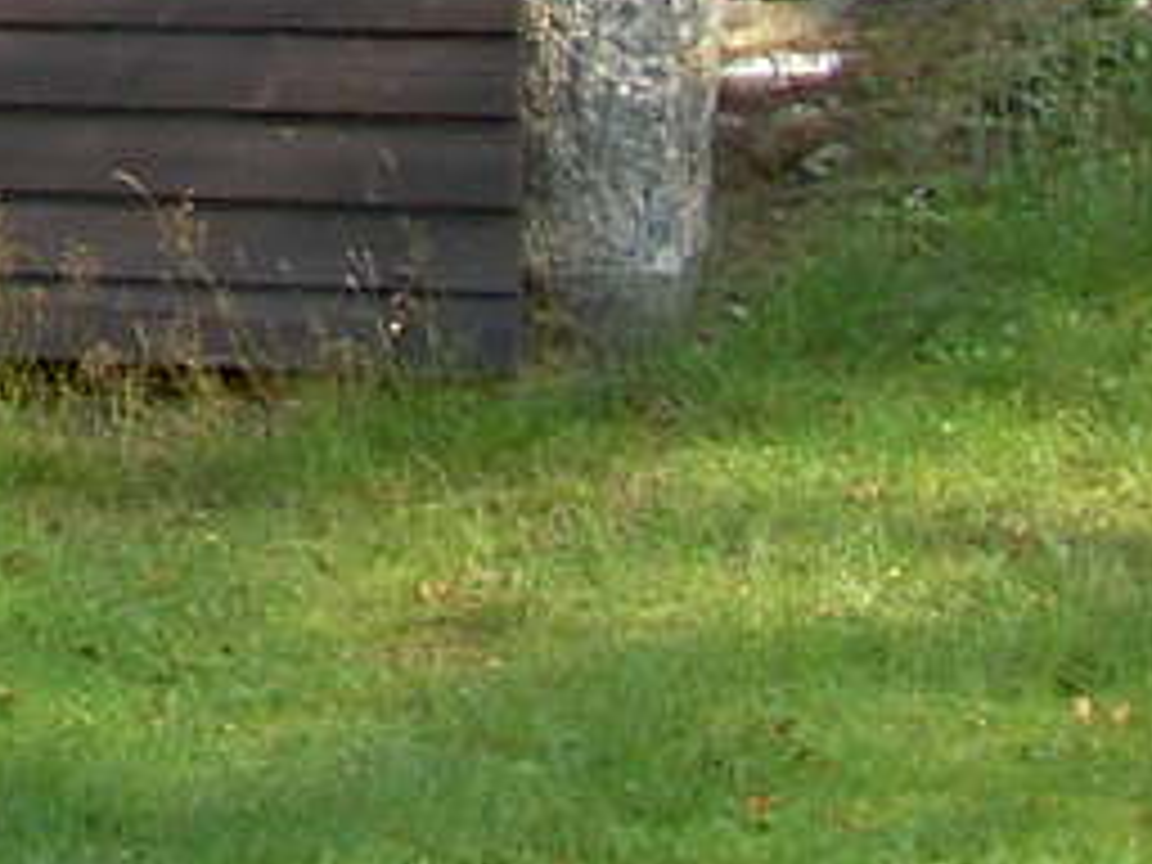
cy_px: -1220
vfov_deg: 5.8
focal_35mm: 244
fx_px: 8120
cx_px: -1822
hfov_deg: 7.5
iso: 100
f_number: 2.8
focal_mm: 8
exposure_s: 1/118
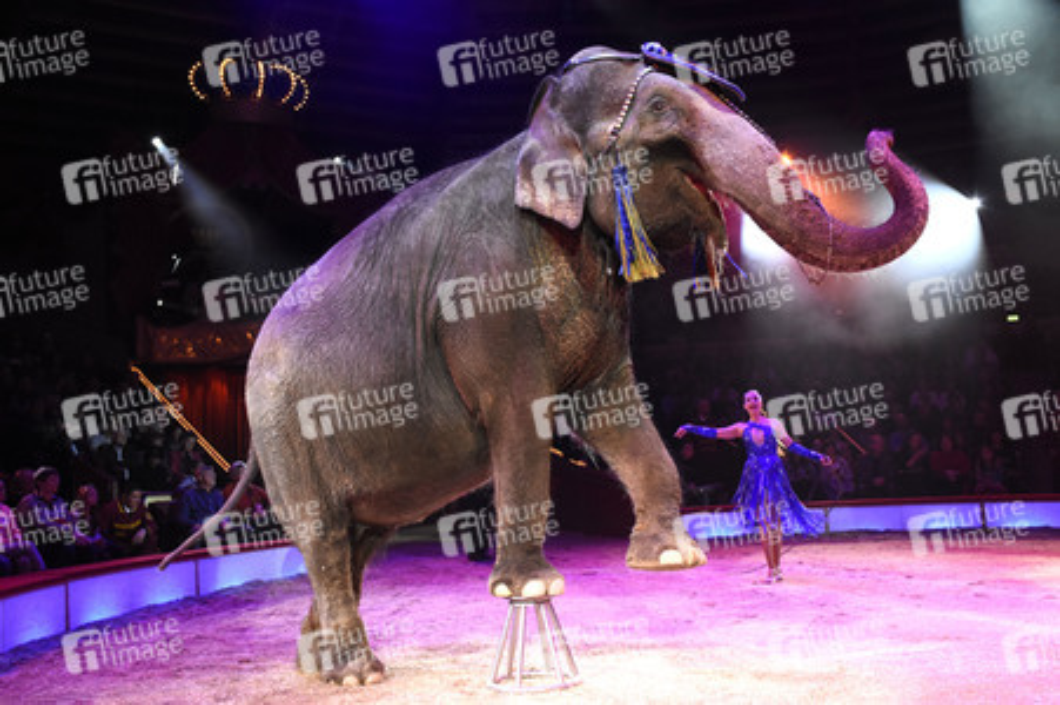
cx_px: 530
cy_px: 352
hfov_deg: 53.2
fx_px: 1059
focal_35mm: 36
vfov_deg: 36.8
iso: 3200
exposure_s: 1/160
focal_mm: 24
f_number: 6.3
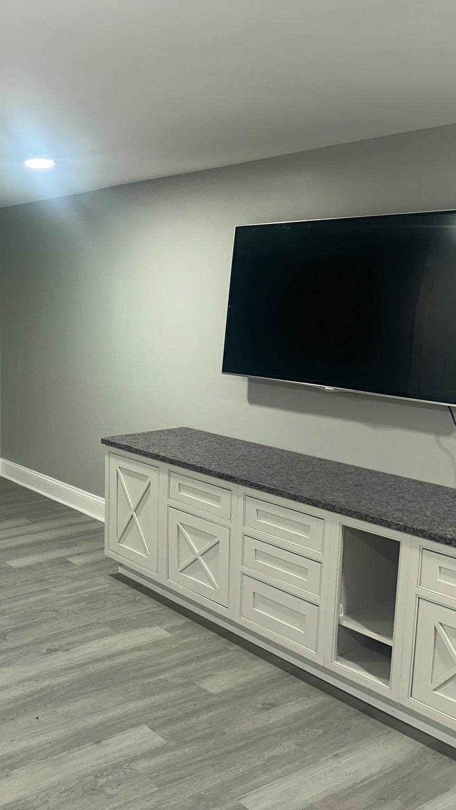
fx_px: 752
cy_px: 405
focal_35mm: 35
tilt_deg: -9.1
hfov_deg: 31.0
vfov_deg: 56.6
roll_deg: -0.2
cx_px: -9
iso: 64
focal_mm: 6.86
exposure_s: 1/30
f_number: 1.78
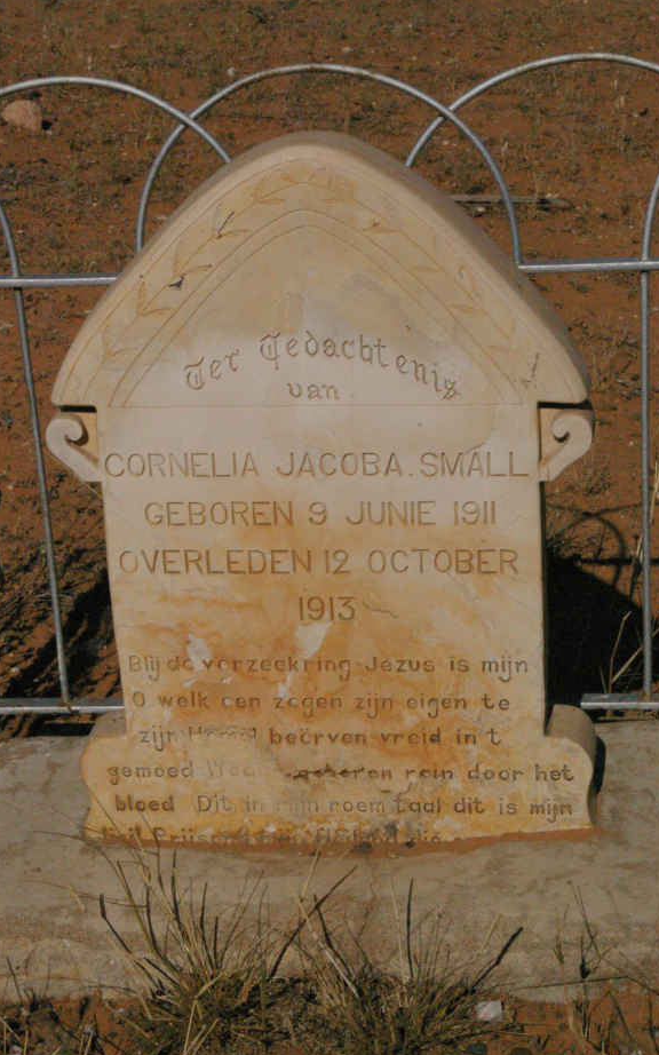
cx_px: 333
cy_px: 531
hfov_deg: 18.7
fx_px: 1998
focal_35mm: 70
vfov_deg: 29.6
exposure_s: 1/2000
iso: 3200
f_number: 27
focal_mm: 45
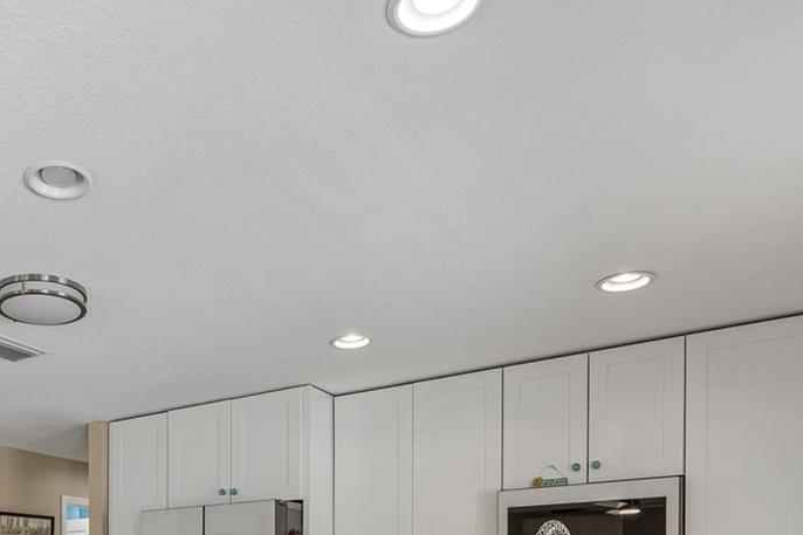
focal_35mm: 35
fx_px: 780
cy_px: 613
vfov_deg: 32.4
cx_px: 167
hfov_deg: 51.3
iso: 100
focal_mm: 10
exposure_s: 1/8
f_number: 7.1
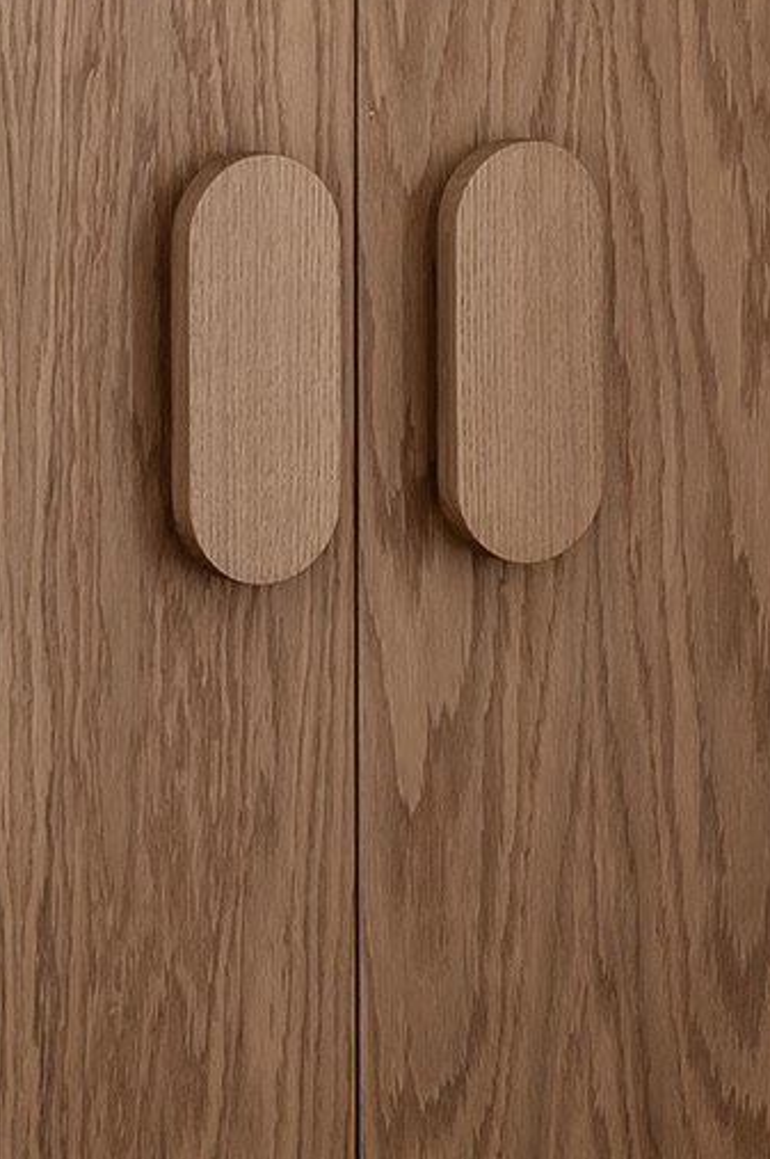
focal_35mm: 256
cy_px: -778
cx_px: 827
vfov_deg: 7.8
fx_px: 8230
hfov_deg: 5.3
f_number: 13
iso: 200
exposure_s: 1/5
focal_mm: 48
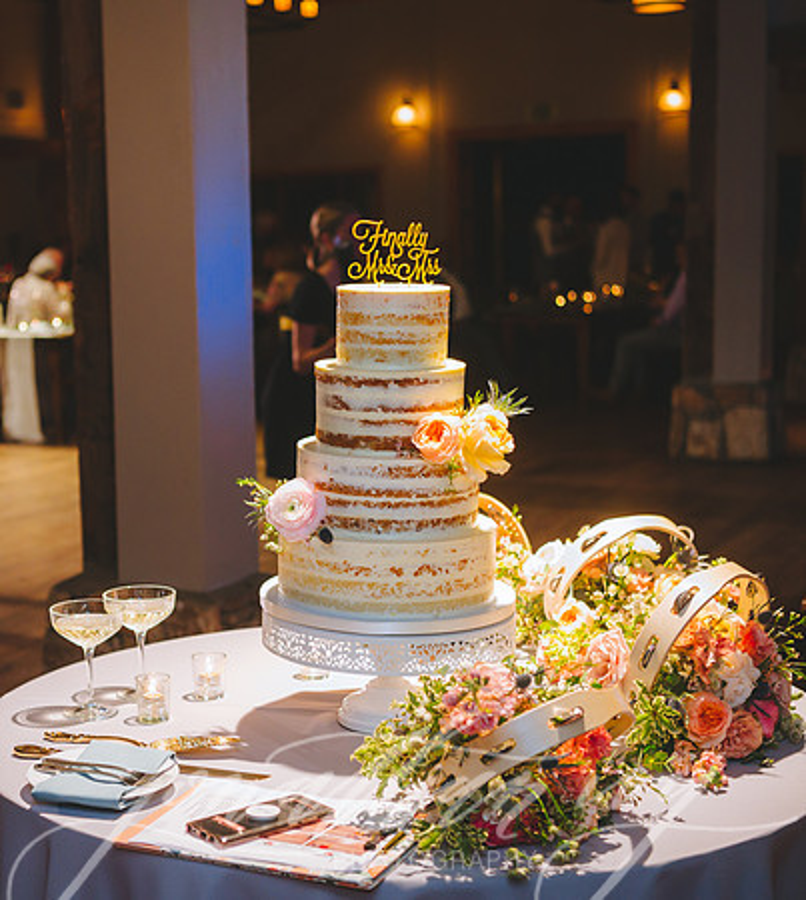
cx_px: 210
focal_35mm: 63
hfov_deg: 25.7
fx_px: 1745
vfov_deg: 28.9
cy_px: 452
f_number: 2.8
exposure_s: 1/80
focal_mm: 46
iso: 2000
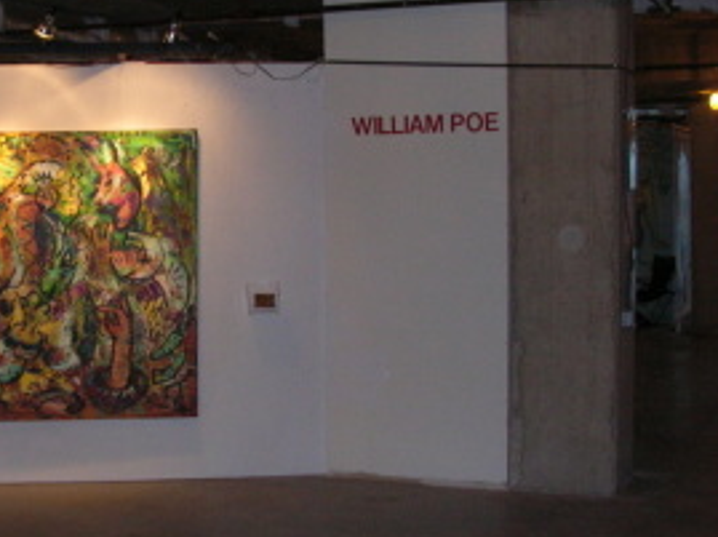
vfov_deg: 22.5
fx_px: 1346
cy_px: 224
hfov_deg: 29.6
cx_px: 232
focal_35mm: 65
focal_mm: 5.8
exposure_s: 1/60.1
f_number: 2.8
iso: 120
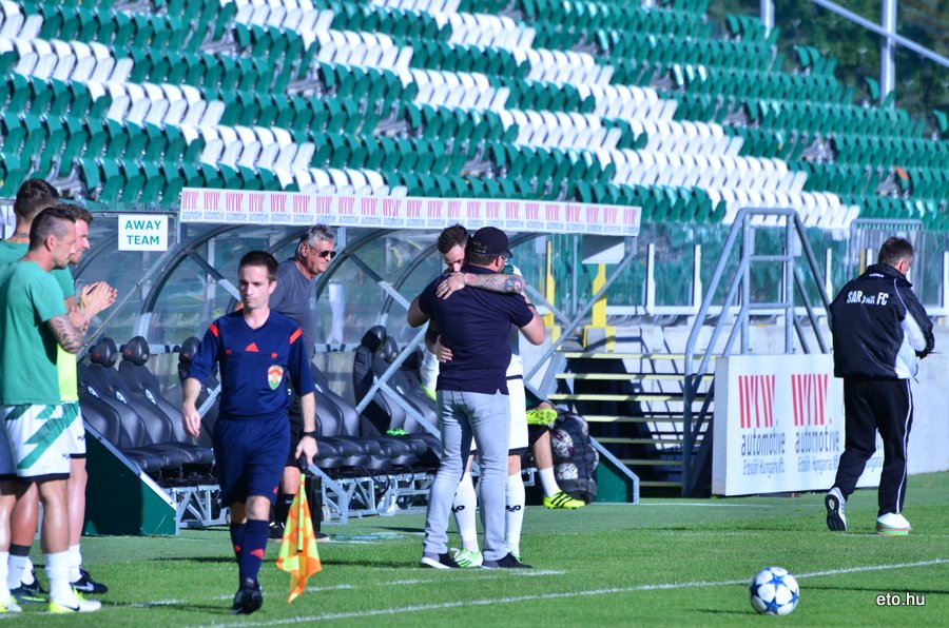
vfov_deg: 3.4
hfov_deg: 5.1
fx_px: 10654
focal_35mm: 405
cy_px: 314
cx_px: 474
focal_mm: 270
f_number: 6.3
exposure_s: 1/800
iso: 200
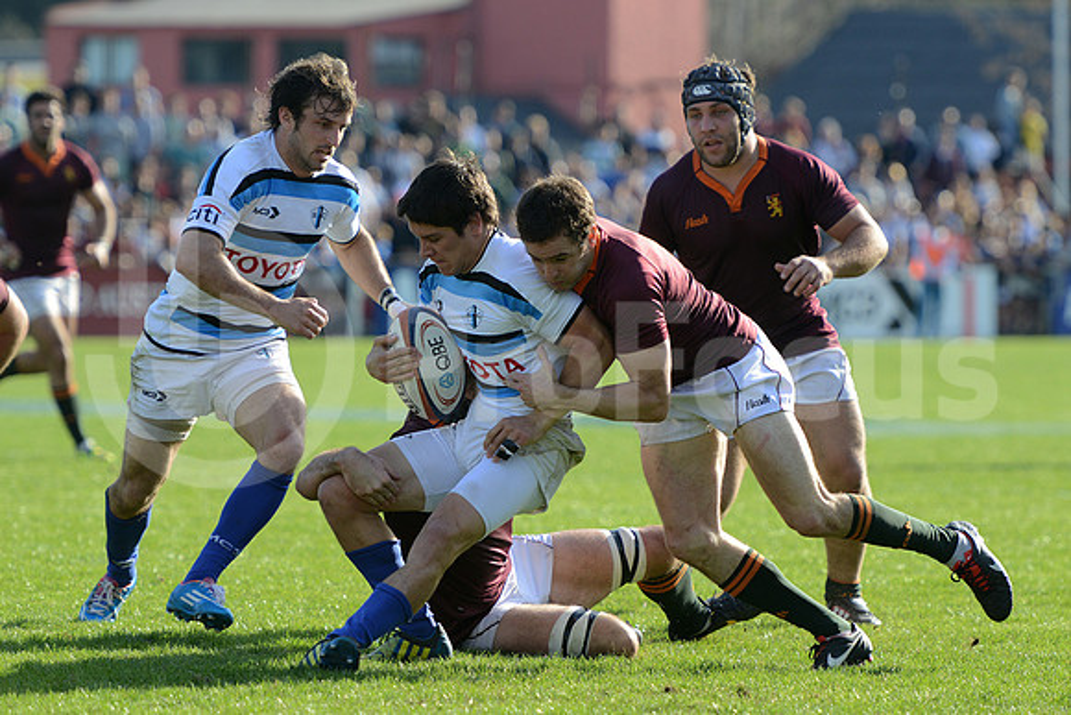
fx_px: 6546
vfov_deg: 6.2
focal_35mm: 220
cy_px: 358
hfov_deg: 9.4
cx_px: 536
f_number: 4
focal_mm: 220
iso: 500
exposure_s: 1/800
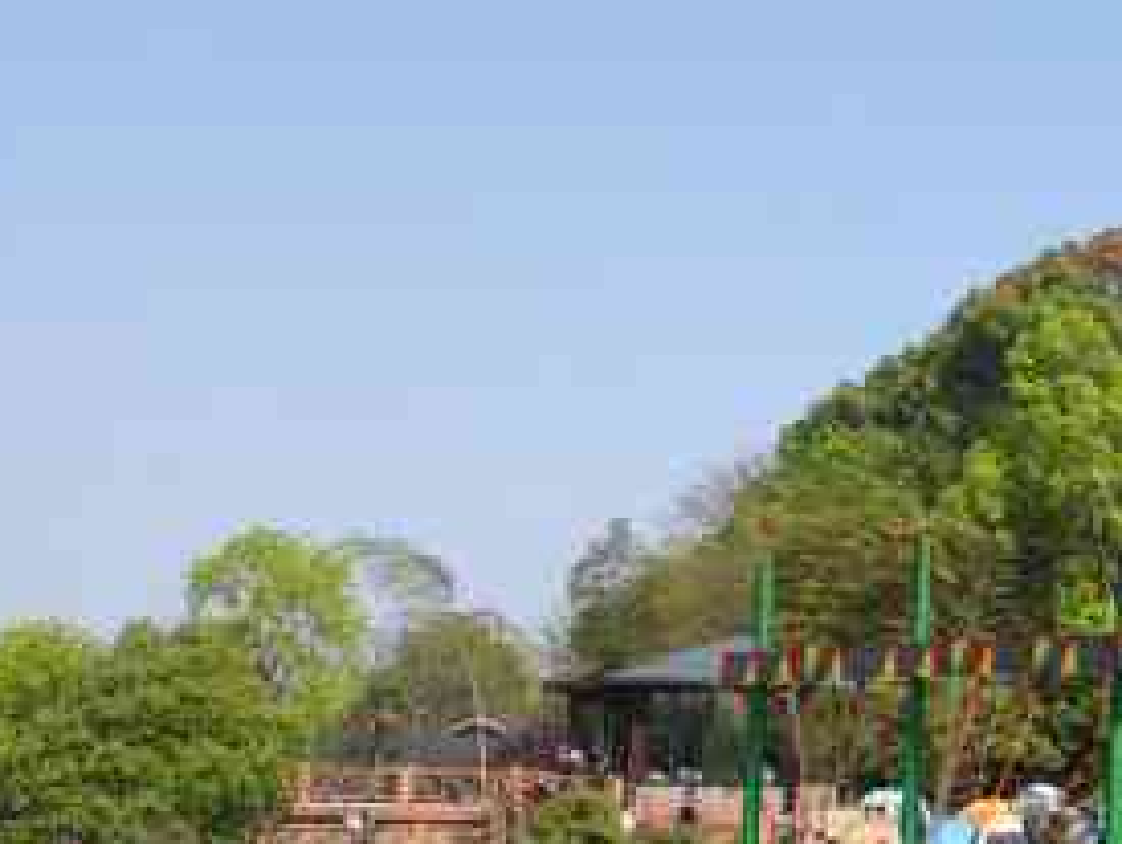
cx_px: 1314
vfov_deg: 24.0
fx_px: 1980
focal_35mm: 61
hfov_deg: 28.0
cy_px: 544
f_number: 1.69
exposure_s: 1/1429
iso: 50
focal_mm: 6.72
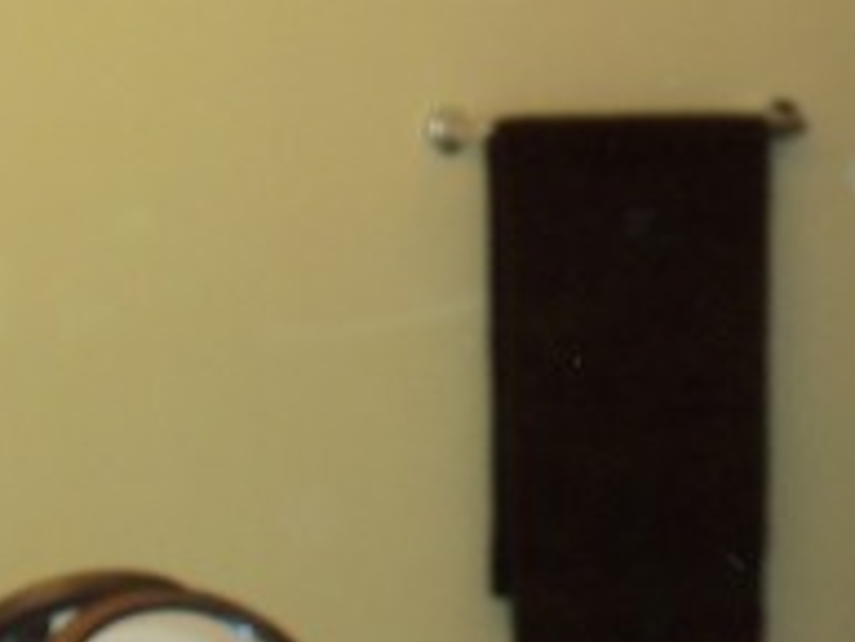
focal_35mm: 126
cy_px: 199
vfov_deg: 11.8
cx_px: 1116
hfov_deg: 14.9
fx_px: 3114
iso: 100
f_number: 3.7
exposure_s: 1/30
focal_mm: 6.7
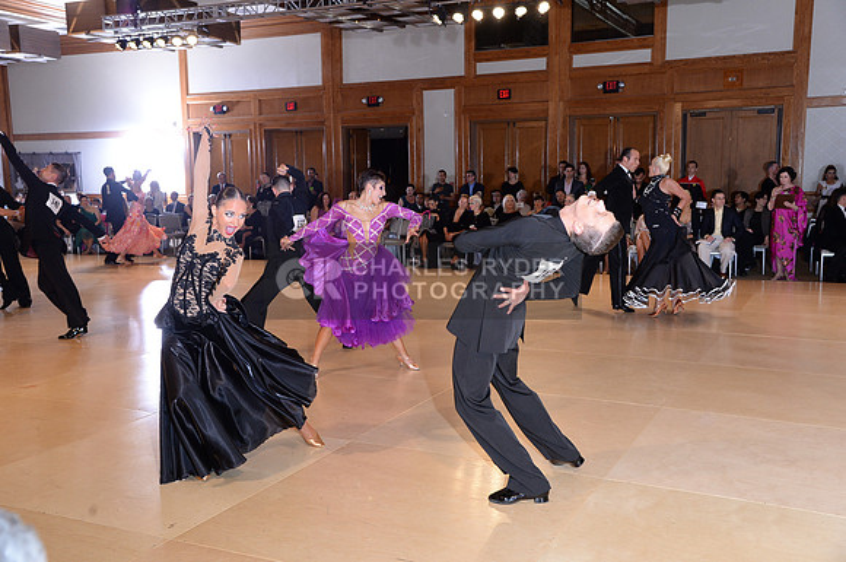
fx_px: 892
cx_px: 423
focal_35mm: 38
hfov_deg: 50.8
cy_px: 281
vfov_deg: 35.0
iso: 1250
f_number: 5.6
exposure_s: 1/250
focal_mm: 38
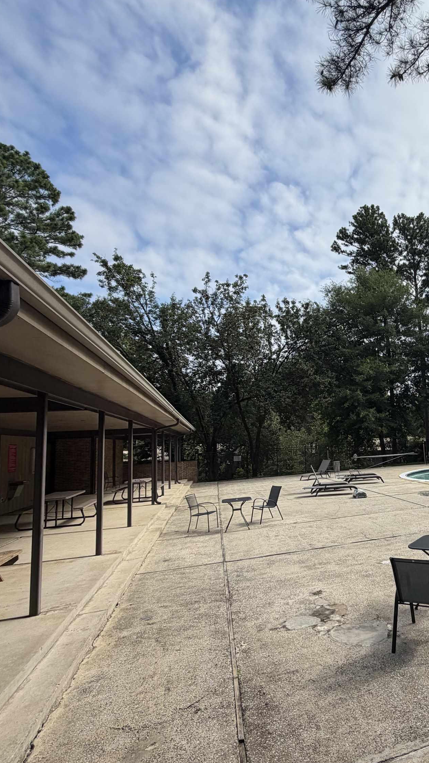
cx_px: 374
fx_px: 425
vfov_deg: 83.8
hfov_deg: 48.8
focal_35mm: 21
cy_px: 390
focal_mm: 2.22
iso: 32
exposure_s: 1/1050
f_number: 2.2
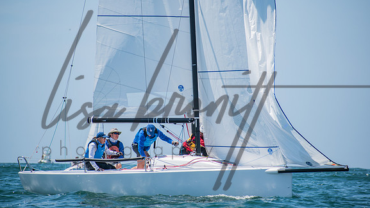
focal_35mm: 332
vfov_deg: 3.7
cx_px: 185
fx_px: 3256
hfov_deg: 6.5
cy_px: 102
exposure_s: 1/800
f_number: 6.3
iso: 200
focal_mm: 210
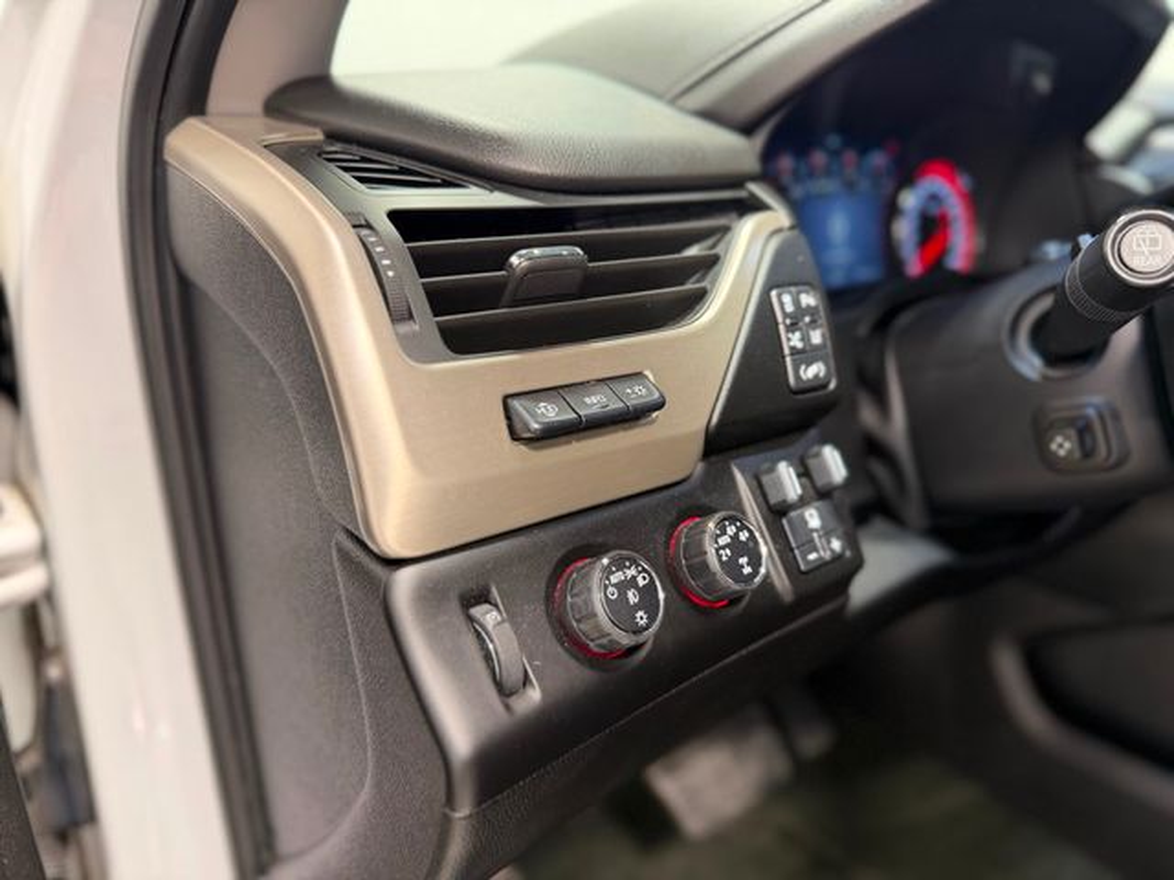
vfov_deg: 56.8
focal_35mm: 24
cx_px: 587
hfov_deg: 71.6
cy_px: 440
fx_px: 814
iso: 200
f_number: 1.78
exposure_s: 1/60
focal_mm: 6.76
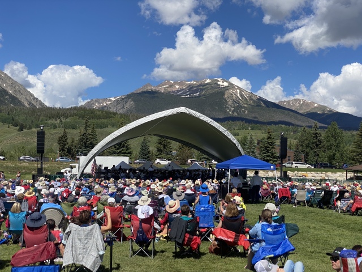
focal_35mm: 52
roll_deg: -0.8
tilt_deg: +3.0
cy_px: 136
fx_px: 544
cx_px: 181
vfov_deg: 28.0
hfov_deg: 36.8
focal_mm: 6
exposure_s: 1/1916
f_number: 2
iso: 20
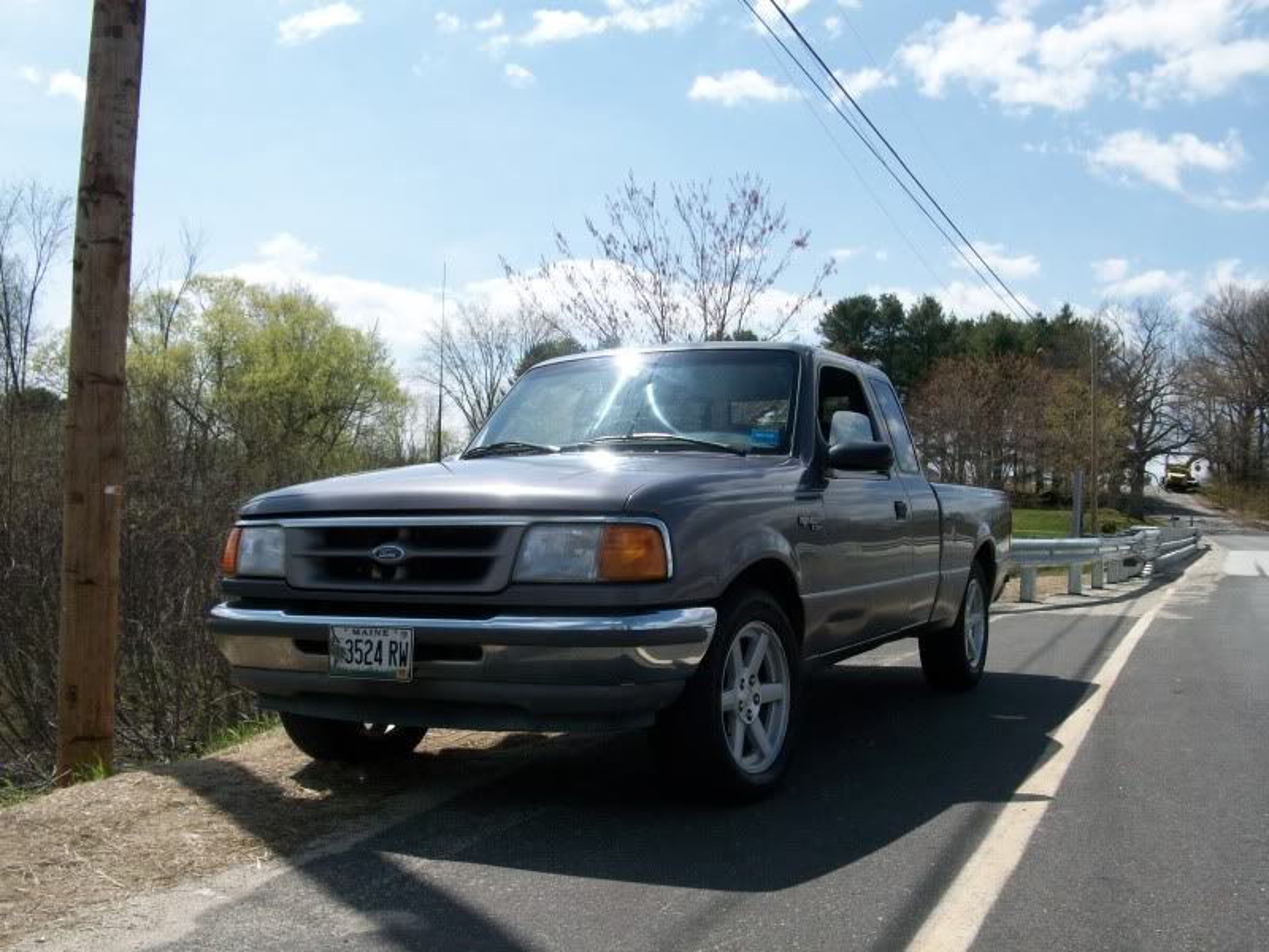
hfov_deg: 54.0
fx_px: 1246
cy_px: 476
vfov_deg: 41.8
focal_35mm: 34
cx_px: 634
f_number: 5.5
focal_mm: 5.7
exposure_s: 1/453
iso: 64
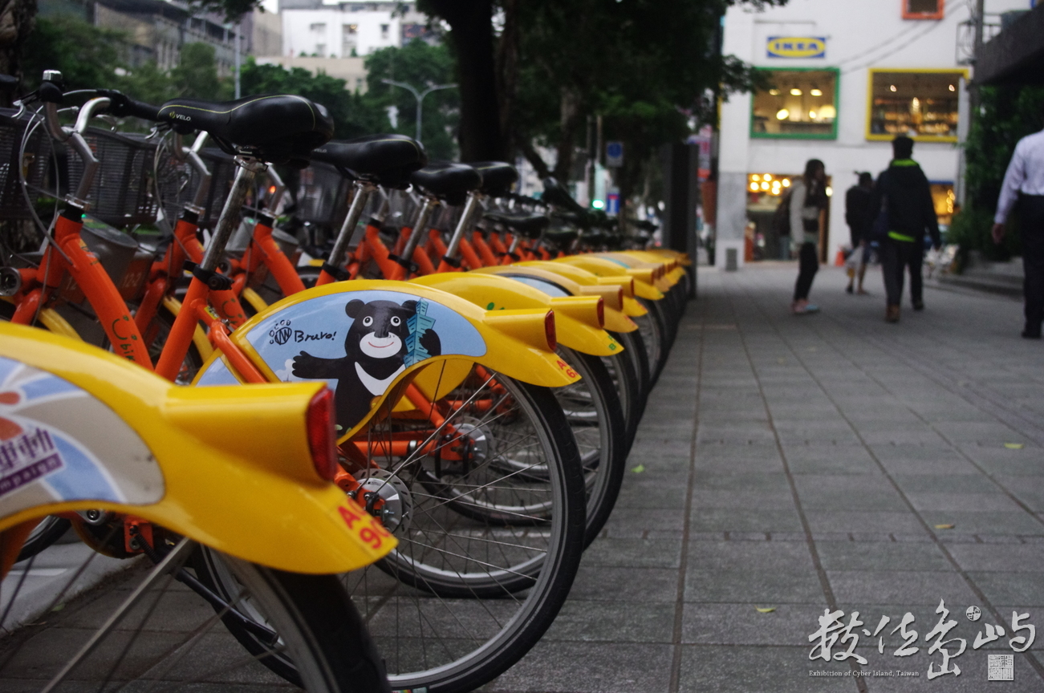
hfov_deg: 40.4
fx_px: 1419
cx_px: 522
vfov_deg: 27.5
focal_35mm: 49
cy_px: 346
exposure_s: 1/100
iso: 1600
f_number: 4.5
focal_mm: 32.5
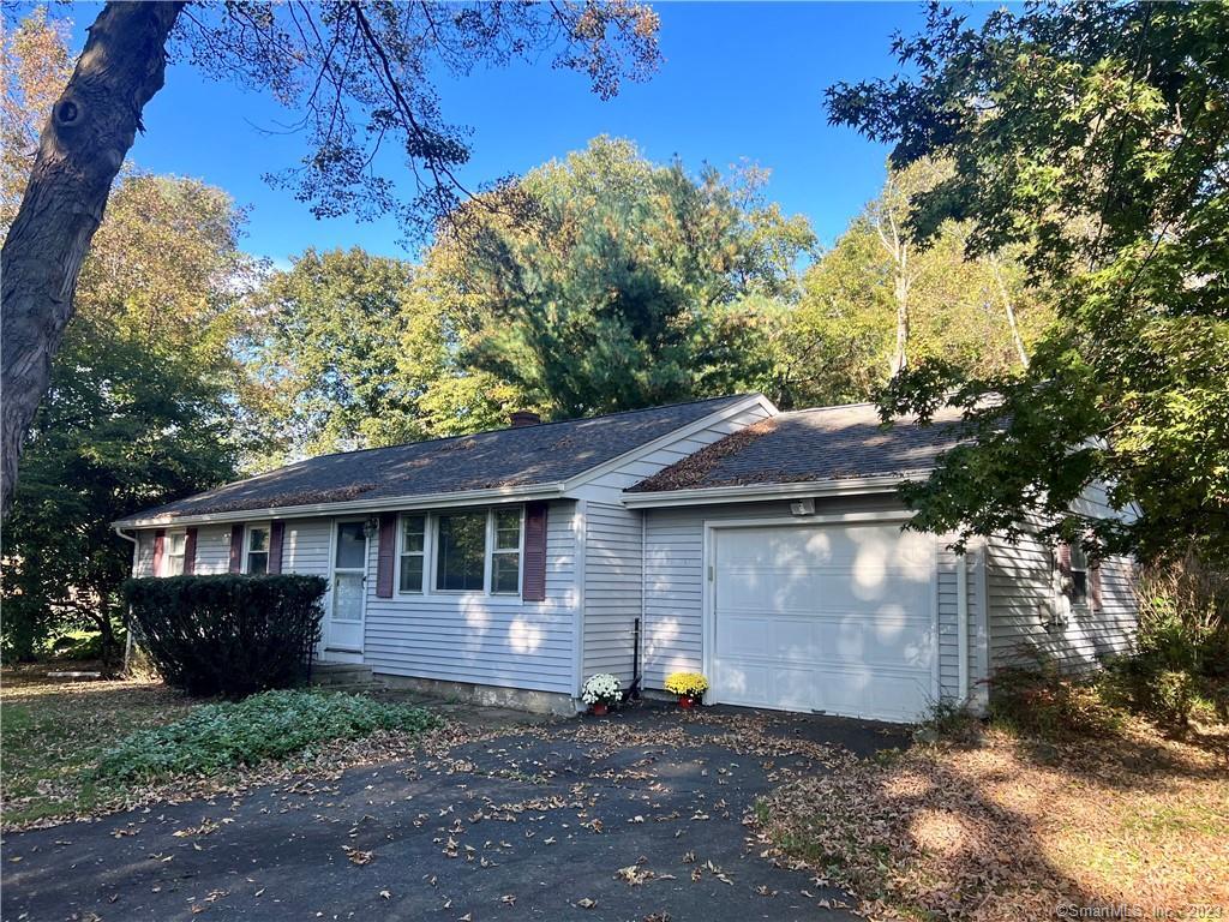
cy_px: 461
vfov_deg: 53.1
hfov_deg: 67.3
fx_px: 923
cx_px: 614
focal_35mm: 26
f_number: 1.5
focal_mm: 5.7
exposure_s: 1/639
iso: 50
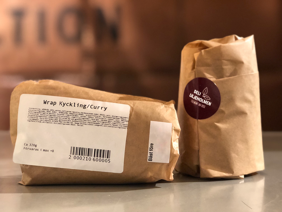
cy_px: 106
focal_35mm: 57
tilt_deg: -1.5
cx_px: 141
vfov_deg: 25.7
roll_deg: +0.8
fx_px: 464
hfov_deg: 33.8
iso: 640
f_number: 2.8
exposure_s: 1/50
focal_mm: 6.6
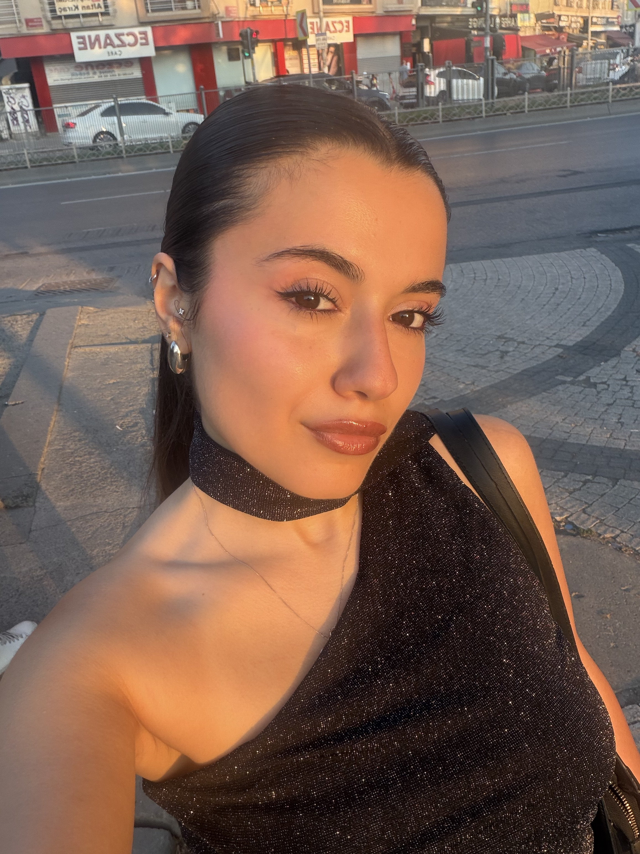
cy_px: 427
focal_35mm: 30
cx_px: 320
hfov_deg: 46.8
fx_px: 740
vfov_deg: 60.0
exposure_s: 1/133
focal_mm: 2.71
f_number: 1.9
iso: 20
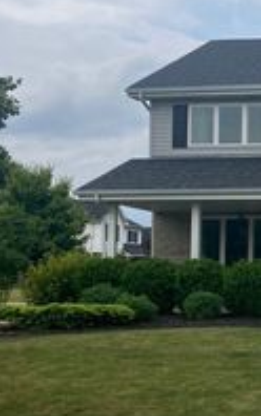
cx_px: 442
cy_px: 215
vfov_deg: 27.5
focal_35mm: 75
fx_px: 852
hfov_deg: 15.4
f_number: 1.8
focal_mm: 3.99
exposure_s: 1/2558
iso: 32
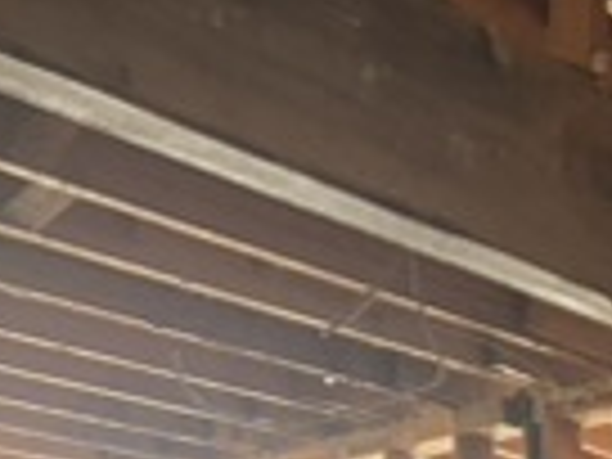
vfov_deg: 15.2
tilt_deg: +0.5
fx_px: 1503
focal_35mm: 85
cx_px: 864
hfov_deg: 20.4
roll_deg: -0.7
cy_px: 801
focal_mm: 6.76
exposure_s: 1/60
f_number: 1.78
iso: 500
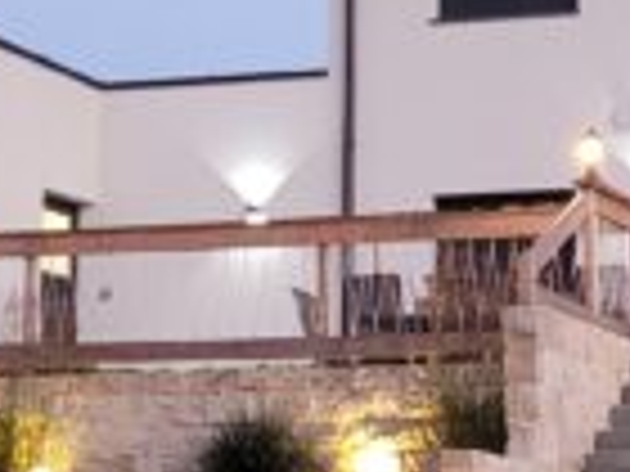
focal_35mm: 143
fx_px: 2603
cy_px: 333
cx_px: 436
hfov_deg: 13.8
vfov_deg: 10.4
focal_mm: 5.4
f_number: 1.8
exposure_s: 1/50
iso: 400
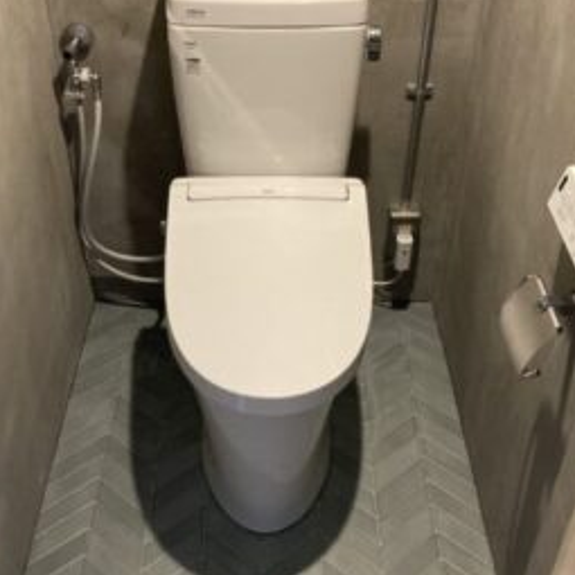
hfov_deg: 48.4
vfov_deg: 48.4
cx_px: 264
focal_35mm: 34
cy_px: 283
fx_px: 639
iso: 250
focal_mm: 3.99
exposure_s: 1/60
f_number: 1.8
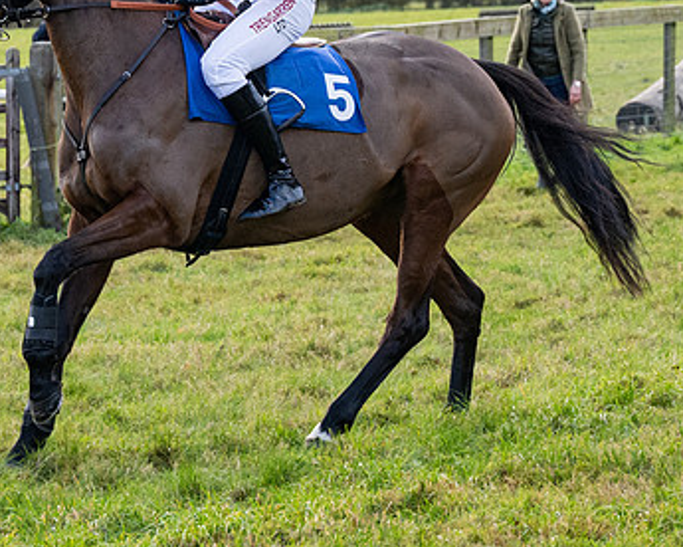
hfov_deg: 7.0
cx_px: 245
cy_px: 134
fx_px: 5559
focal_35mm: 275
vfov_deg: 5.6
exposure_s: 1/1000
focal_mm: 86
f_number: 5
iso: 800
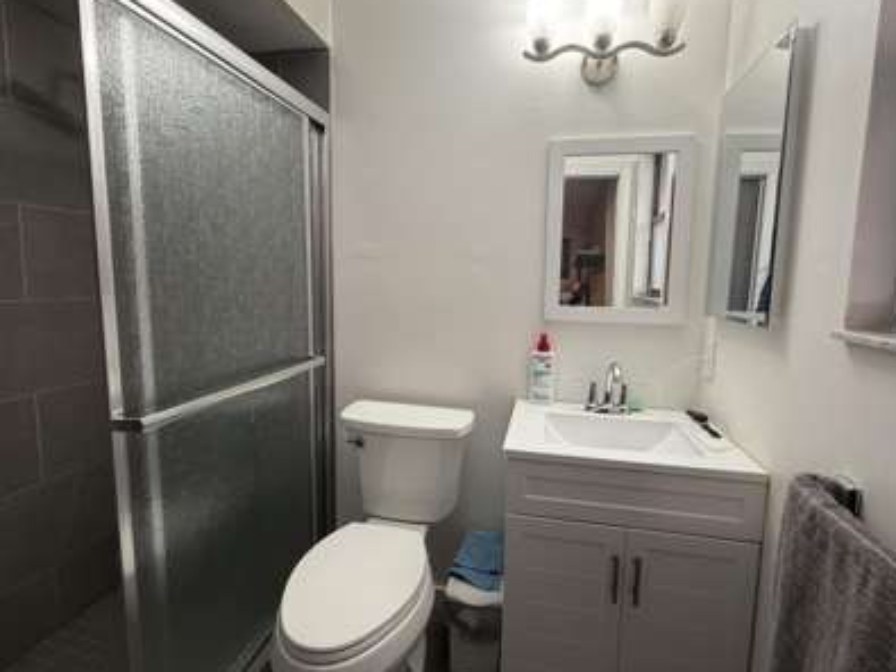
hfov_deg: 91.0
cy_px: 321
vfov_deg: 74.7
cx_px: 472
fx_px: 440
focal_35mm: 17
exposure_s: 1/60
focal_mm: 2.22
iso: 200
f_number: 2.2
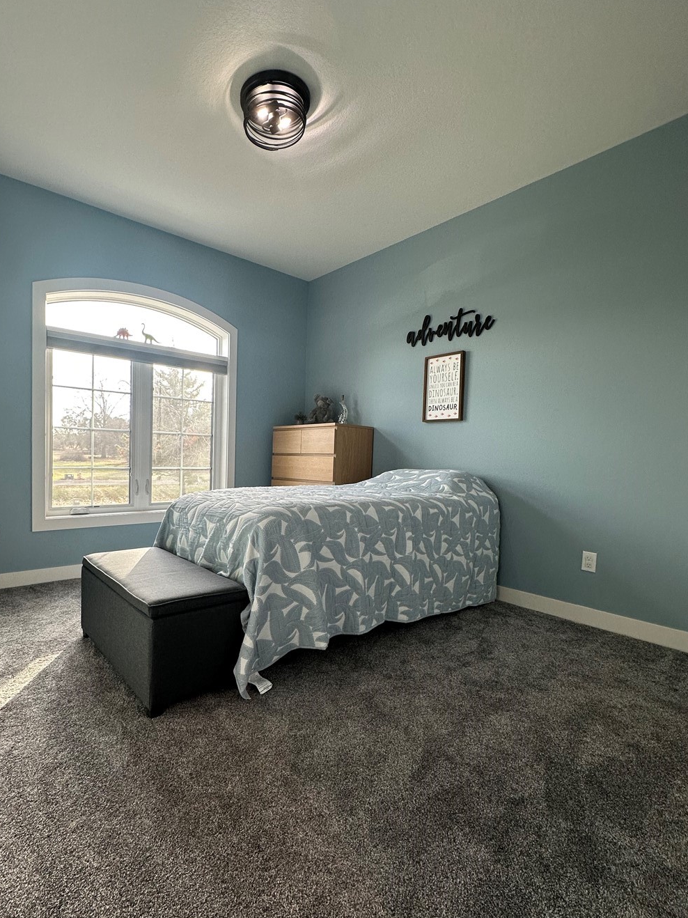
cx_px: 274
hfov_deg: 73.9
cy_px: 474
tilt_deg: -1.4
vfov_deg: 91.0
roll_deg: -1.8
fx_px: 451
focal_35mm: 17
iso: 80
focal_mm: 2.22
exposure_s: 1/99
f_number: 2.2
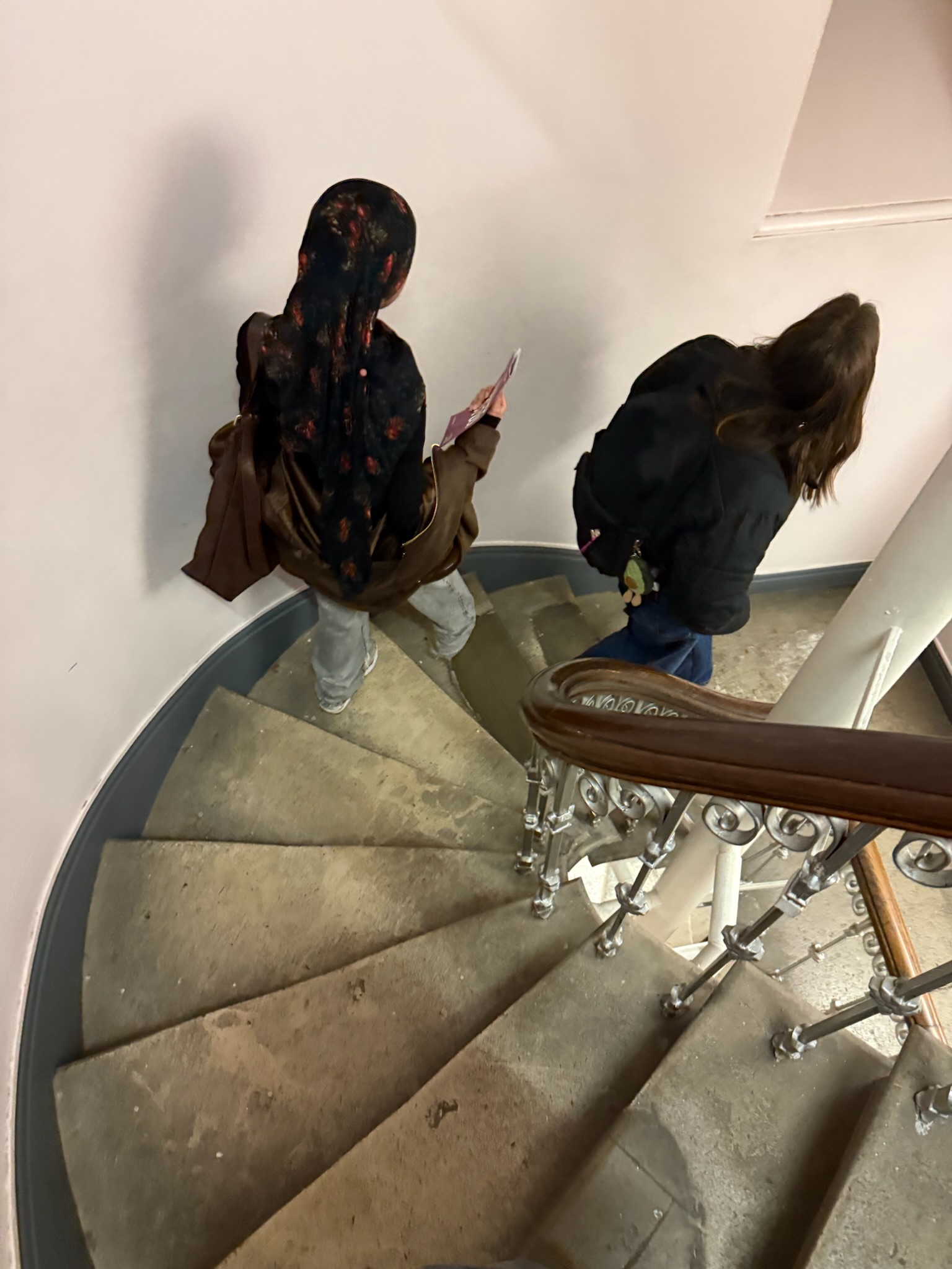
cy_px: 634
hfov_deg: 56.8
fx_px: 880
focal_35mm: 24
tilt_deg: -54.4
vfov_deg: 71.6
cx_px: 476
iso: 800
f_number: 1.78
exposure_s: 1/33
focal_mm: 6.76
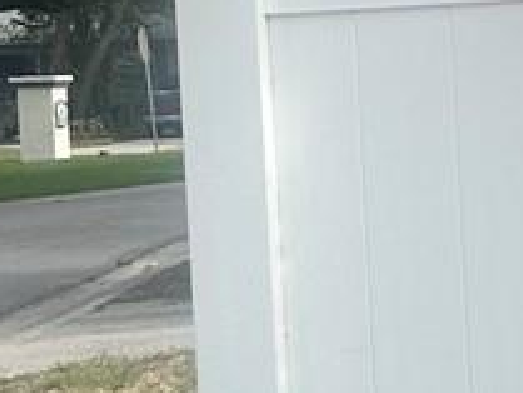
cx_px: 1802
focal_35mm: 184
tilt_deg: -1.8
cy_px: 125
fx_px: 2782
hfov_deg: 8.2
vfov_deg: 8.1
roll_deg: +1.7
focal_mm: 6.86
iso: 80
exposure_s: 1/3247
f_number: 1.78
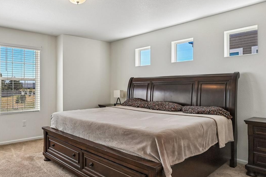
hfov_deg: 66.7
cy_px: 87
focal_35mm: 26
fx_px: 192
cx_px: 80
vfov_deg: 49.5
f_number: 10
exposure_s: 1/100
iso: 400
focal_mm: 17
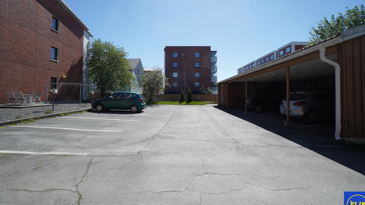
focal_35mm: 16
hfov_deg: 99.4
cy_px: 95
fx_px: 155
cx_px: 185
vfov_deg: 67.0
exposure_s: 1/320
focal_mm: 10
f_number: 8
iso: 100
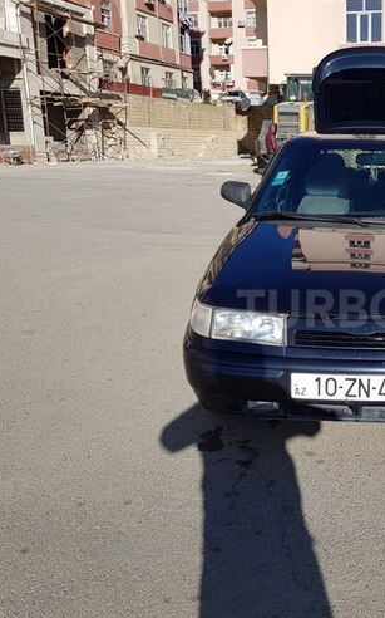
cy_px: 308
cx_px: 365
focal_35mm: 37
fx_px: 622
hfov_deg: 32.3
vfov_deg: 52.8
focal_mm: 4.2
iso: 40
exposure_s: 1/2880
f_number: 1.7
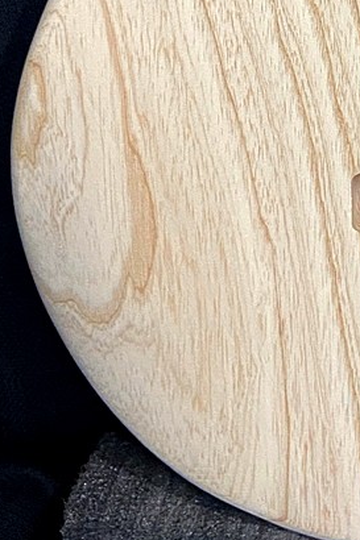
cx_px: 500
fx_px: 1396
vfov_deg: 20.1
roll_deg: +1.6
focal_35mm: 93
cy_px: -156
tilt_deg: -7.2
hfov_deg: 14.0
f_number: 1.8
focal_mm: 4.25
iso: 100
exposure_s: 1/60
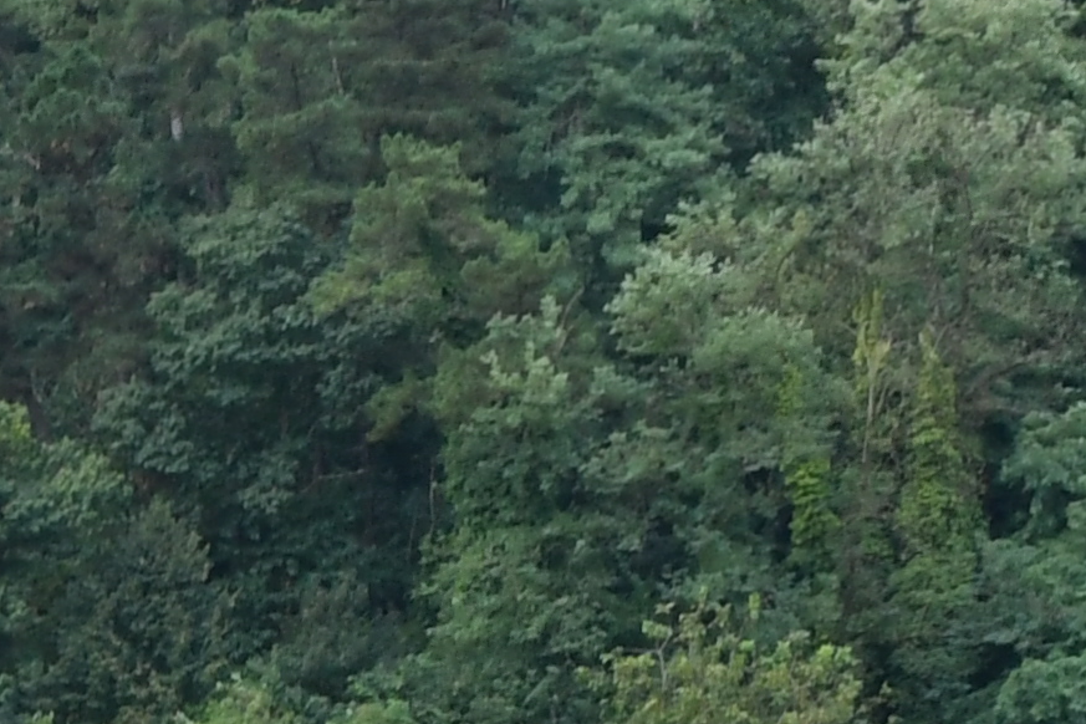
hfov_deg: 8.5
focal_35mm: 236
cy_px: 1783
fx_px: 7119
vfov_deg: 5.6
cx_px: -718
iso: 360
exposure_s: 1/40
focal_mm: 25
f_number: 16
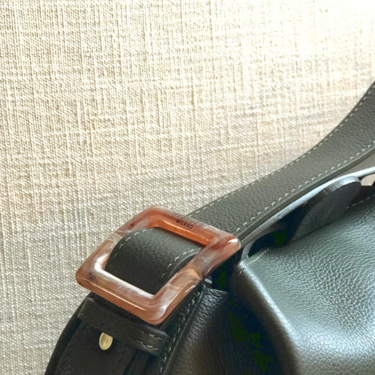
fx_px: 870
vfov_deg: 24.3
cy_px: 203
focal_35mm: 71
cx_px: 184
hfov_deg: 24.3
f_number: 2.8
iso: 1000
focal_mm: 6.6
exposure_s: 1/33
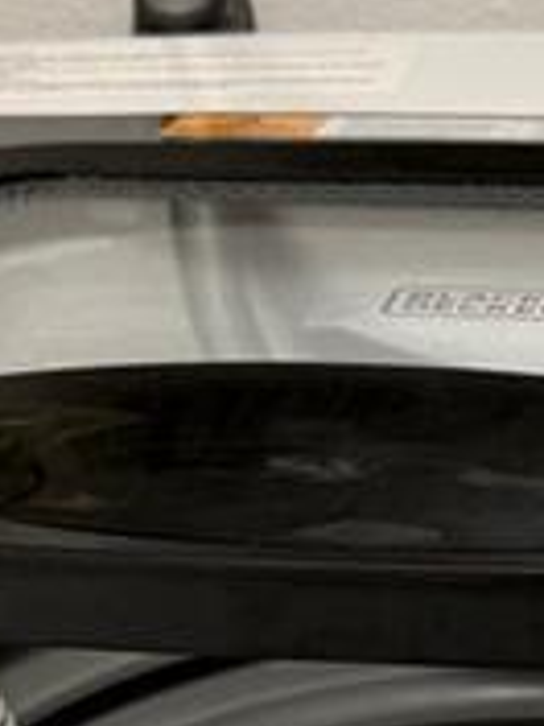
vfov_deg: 11.5
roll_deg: +1.3
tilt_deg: -32.5
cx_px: 565
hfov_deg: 9.0
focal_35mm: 164
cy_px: 1118
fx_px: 3436
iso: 160
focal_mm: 6.76
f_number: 1.78
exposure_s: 1/60
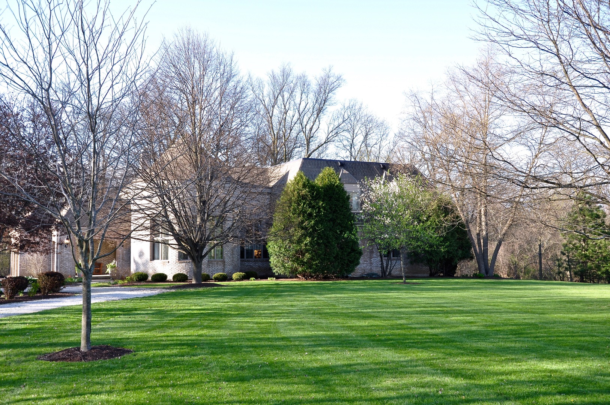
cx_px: 305
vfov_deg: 35.4
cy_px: 202
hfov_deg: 51.3
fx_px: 635
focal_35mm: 38
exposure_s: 1/80
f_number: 9
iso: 200
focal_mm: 25
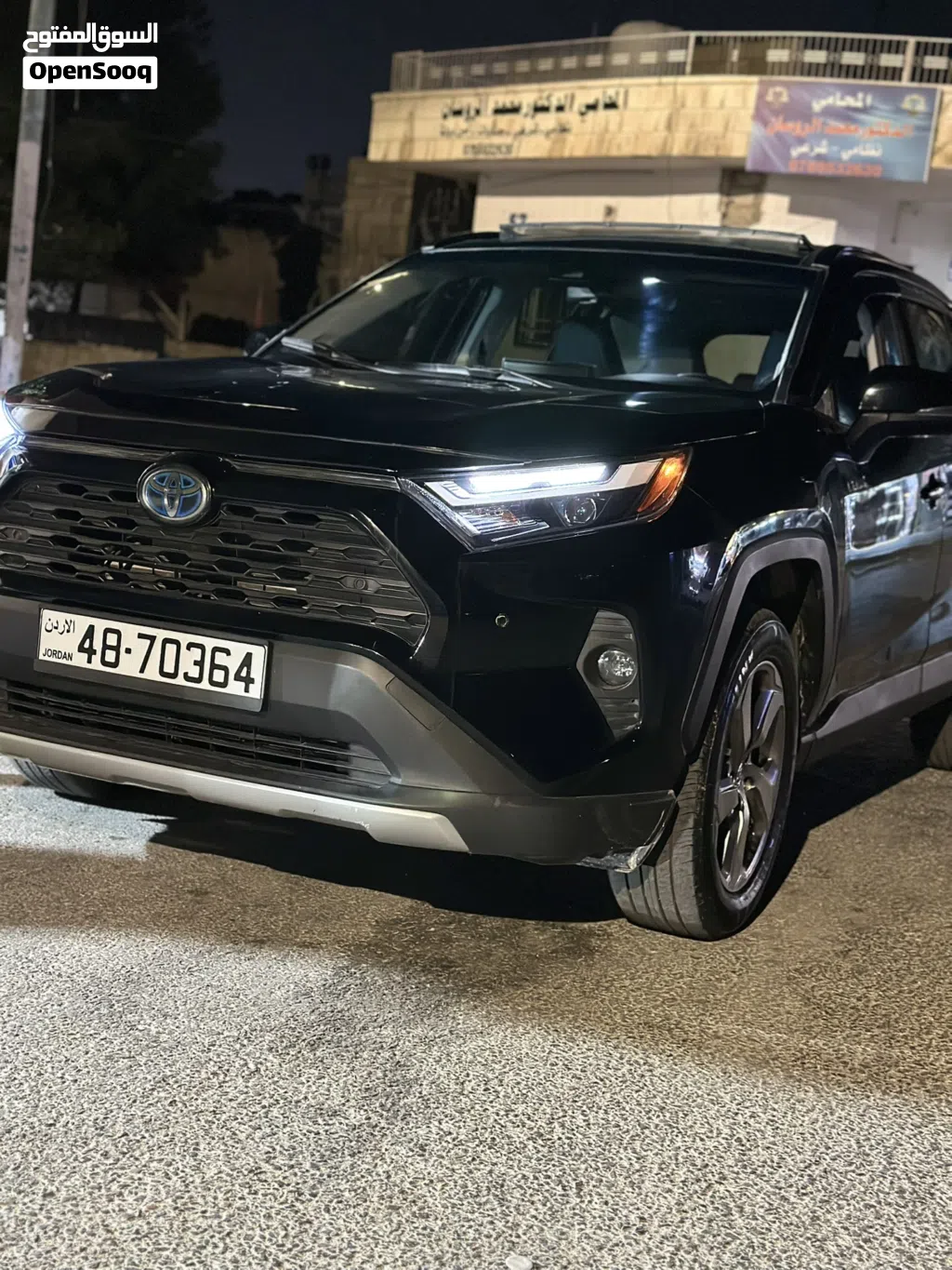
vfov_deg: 39.7
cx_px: 476
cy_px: 635
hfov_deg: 30.3
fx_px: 1760
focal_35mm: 48
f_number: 1.78
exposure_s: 1/25
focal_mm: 6.86
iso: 1000
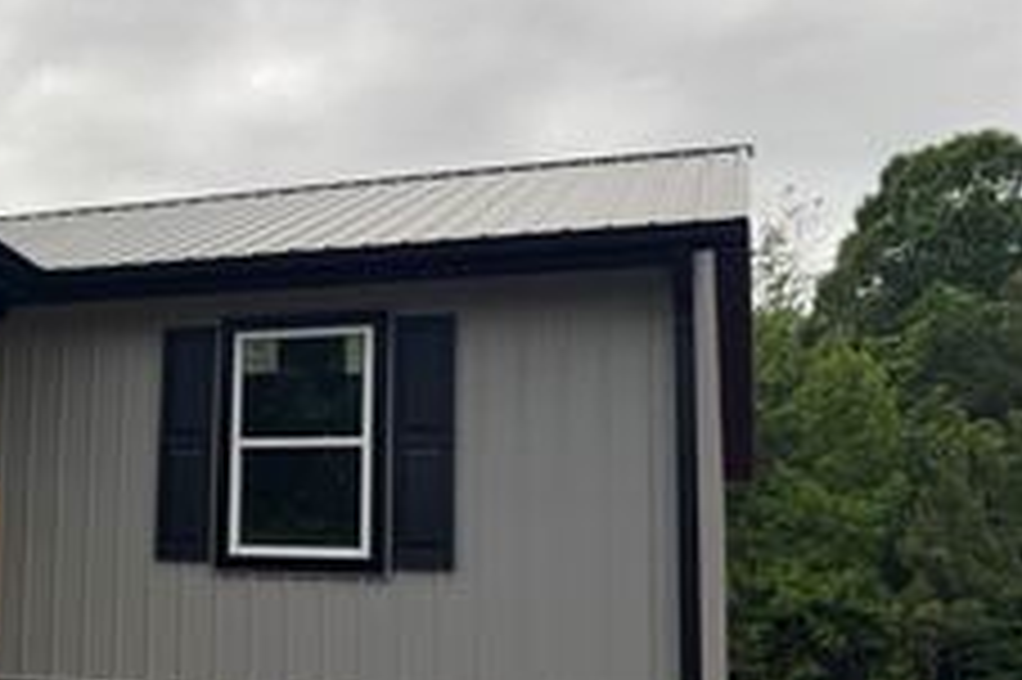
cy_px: 435
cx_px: -99
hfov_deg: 32.1
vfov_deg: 24.5
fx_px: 1560
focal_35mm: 55
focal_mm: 6.76
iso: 80
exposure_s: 1/474
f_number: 1.78
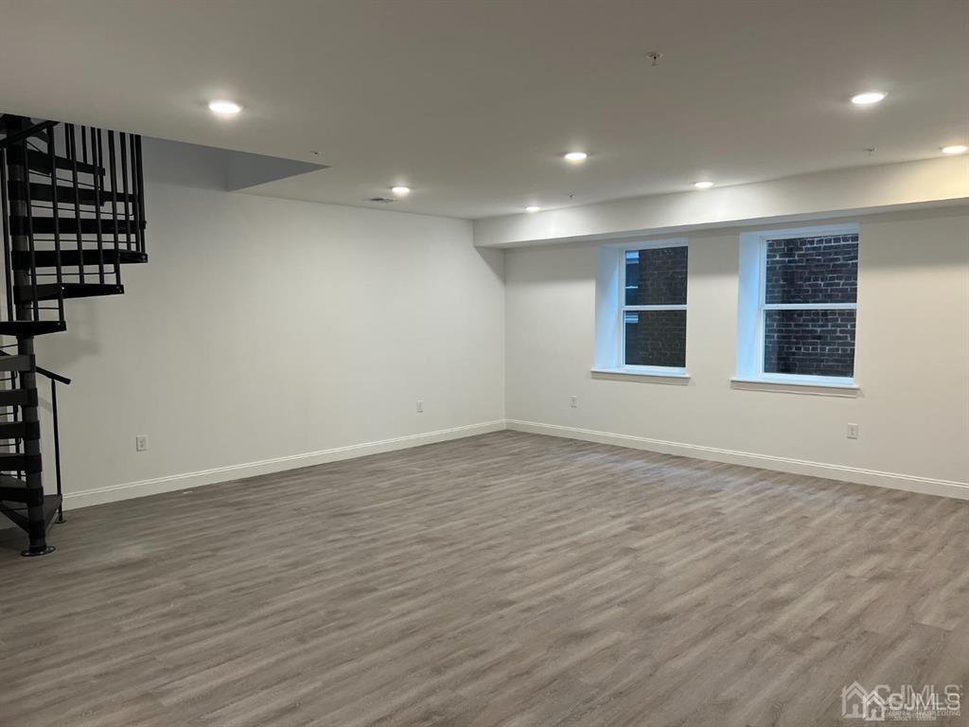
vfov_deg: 53.1
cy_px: 364
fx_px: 728
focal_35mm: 26
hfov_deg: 67.3
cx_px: 484
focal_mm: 5.7
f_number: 1.5
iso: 125
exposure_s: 1/120
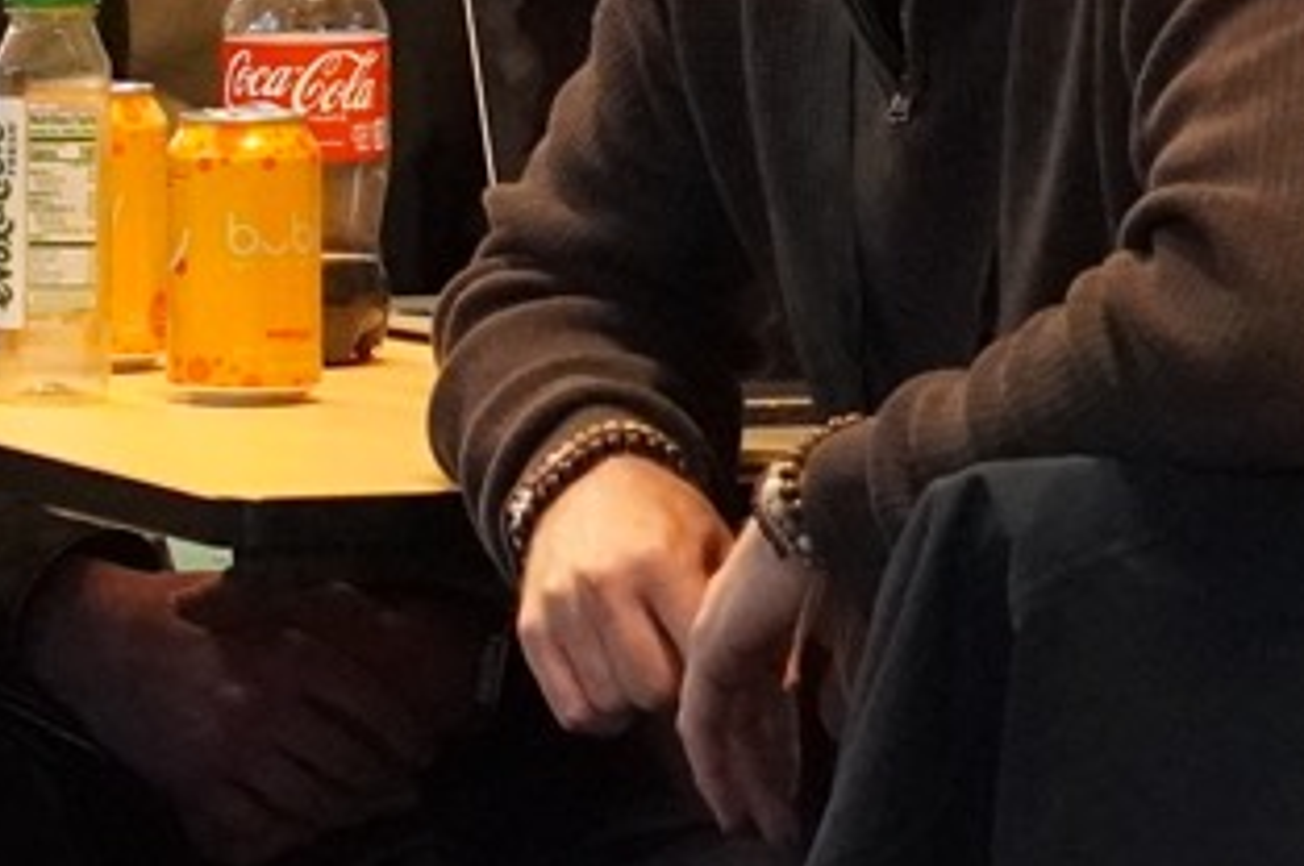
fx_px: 23443
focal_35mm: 648
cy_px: -187
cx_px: -1616
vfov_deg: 2.1
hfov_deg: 3.2
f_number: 4
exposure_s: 1/160
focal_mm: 75
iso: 5000
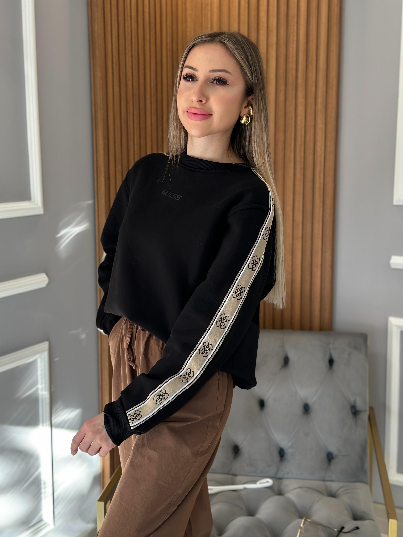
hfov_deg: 30.3
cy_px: 268
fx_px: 745
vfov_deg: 39.7
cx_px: 202
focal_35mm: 48
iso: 125
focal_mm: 6.86
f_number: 1.78
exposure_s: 1/125
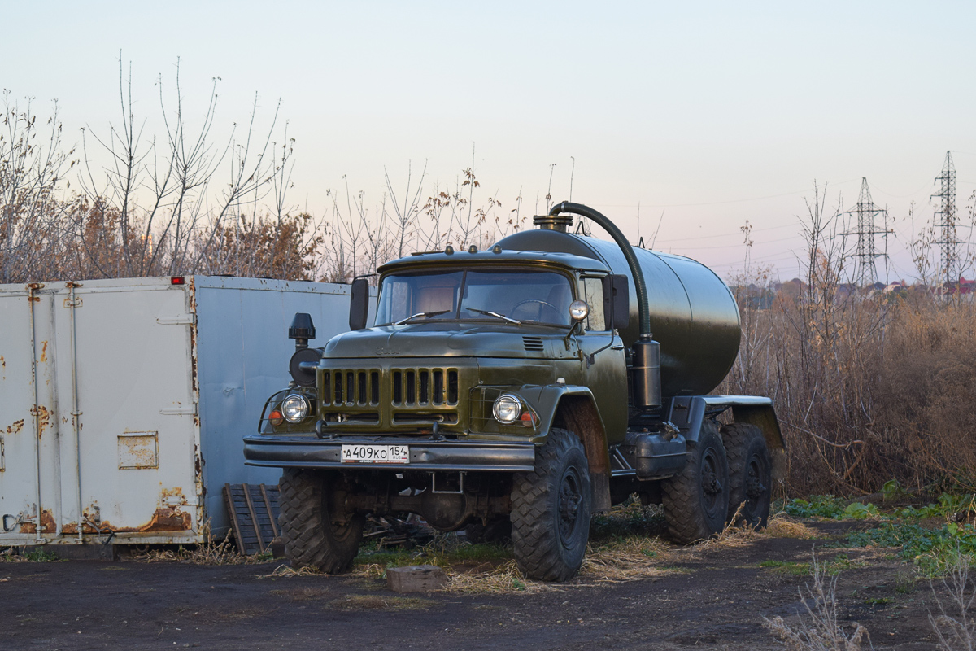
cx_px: 488
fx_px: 2236
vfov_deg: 16.6
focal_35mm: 82
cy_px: 326
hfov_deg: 24.6
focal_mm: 55
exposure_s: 1/125
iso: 400
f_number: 5.6
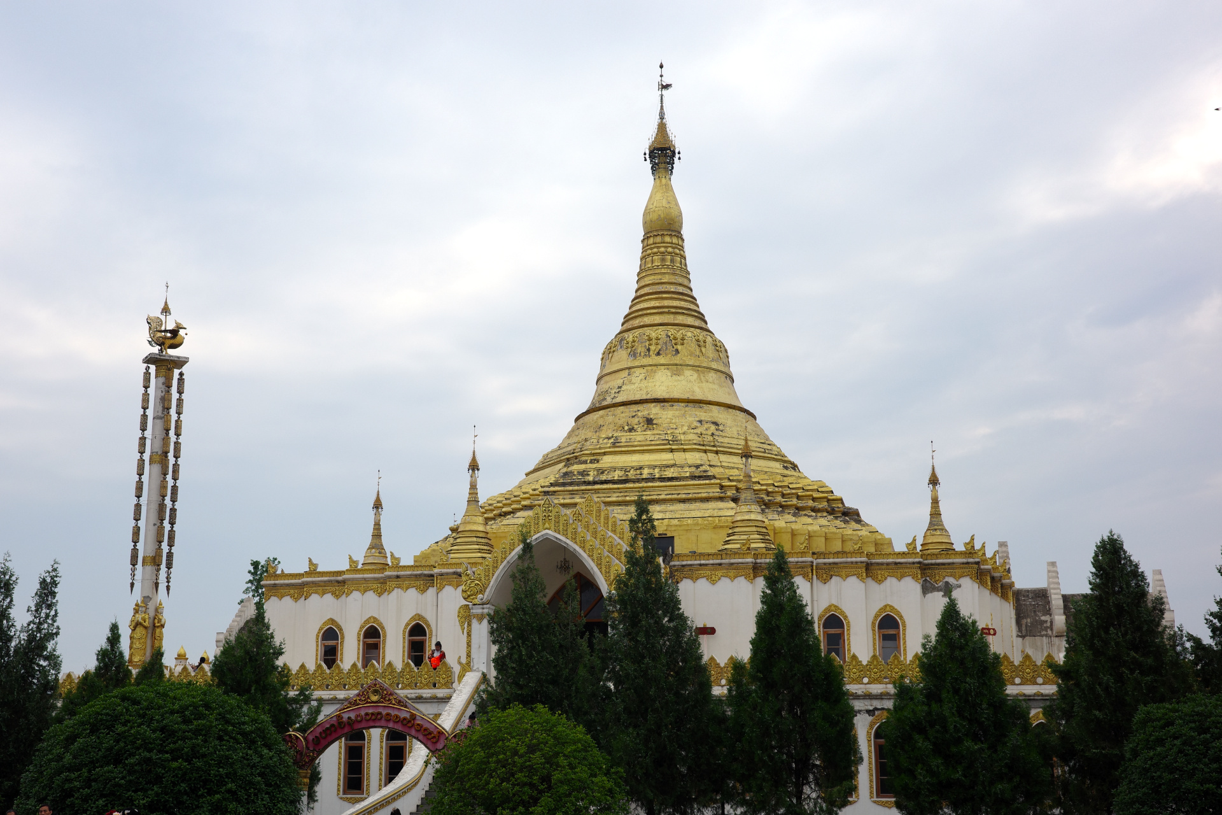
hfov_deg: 48.5
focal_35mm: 40
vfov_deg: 33.4
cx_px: 611
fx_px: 1358
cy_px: 408
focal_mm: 26
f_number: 5.6
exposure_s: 1/640
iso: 100
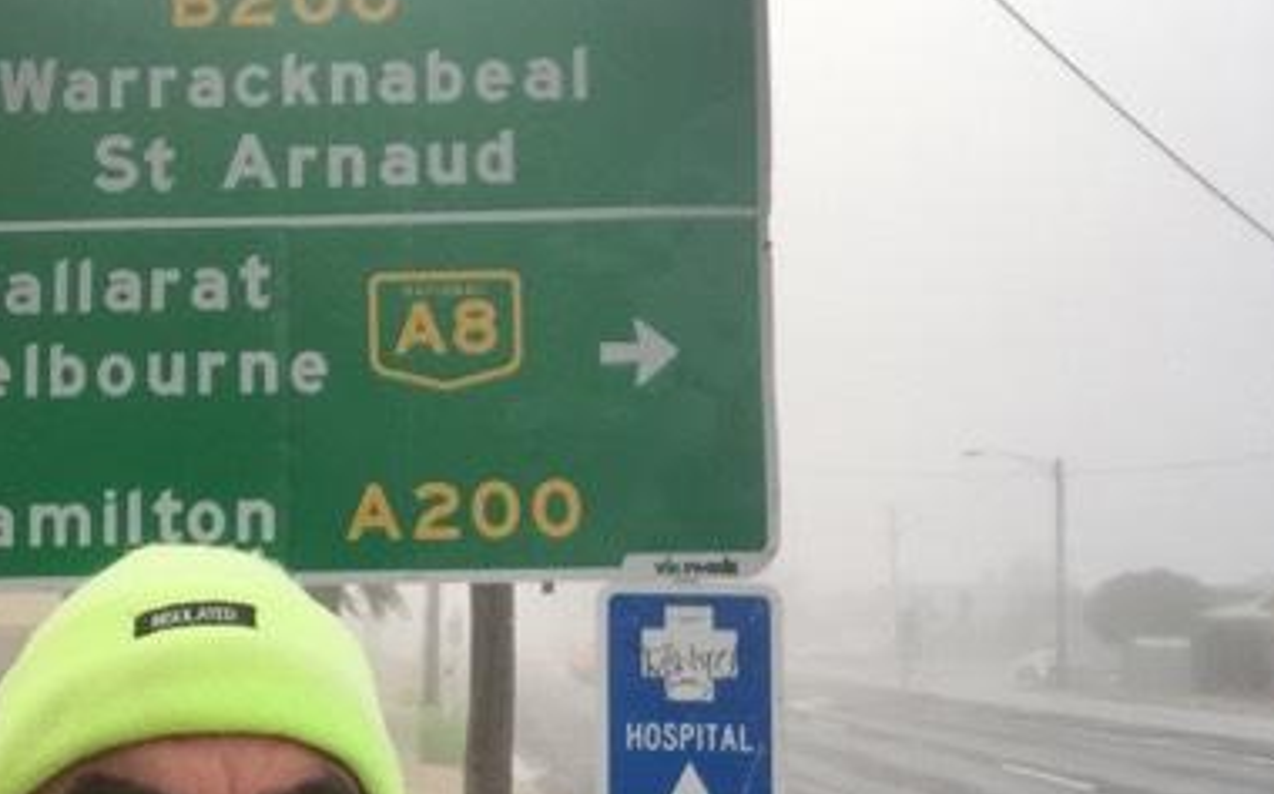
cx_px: 426
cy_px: 519
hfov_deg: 43.8
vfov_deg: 28.4
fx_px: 1562
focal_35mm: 45
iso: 40
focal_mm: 2.65
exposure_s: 1/120
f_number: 2.2
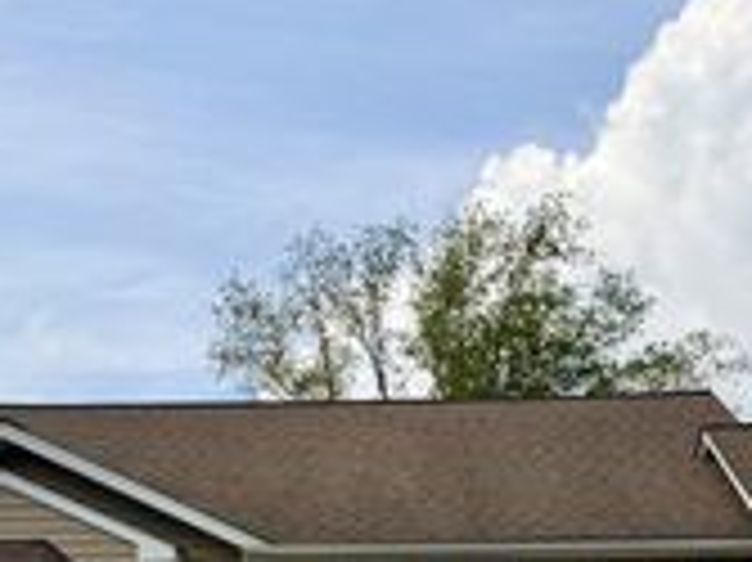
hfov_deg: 27.0
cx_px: 437
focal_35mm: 72
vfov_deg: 20.0
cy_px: 524
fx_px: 1563
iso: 80
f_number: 1.78
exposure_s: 1/10309
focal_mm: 6.76
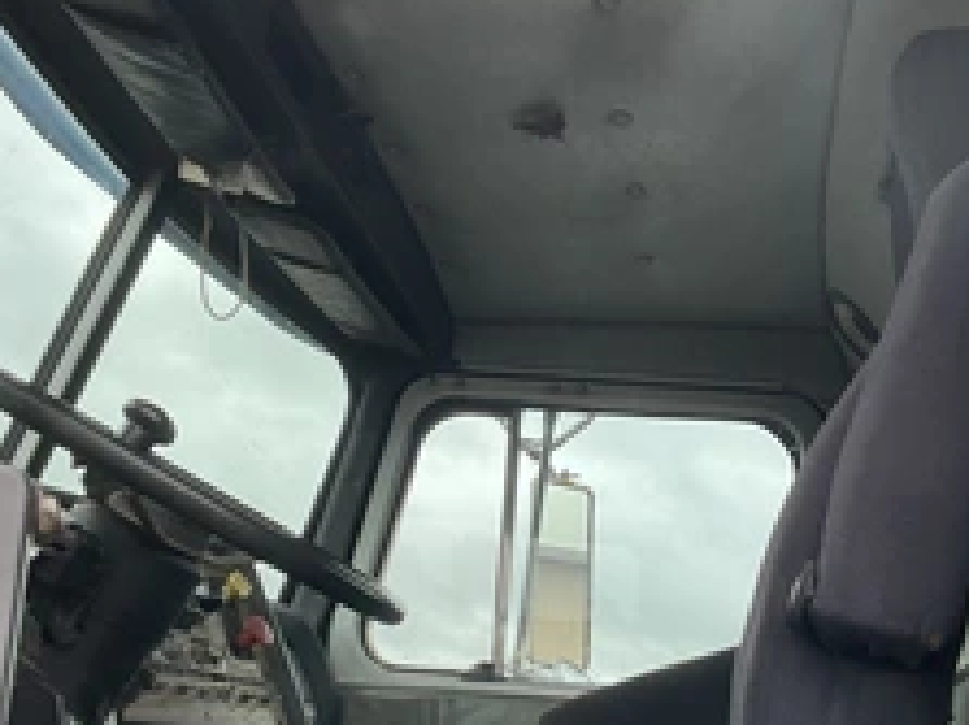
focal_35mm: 52
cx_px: 539
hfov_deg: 36.8
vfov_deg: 27.9
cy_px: 451
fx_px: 1455
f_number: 1.8
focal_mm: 3
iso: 20
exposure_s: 1/150
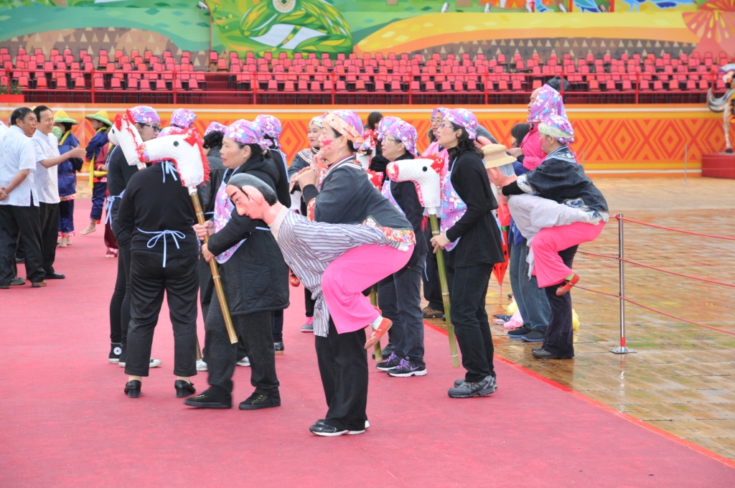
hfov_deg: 20.9
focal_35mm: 98
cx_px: 368
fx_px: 1988
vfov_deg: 14.0
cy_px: 244
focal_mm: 65
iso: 360
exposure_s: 1/60
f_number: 5.3
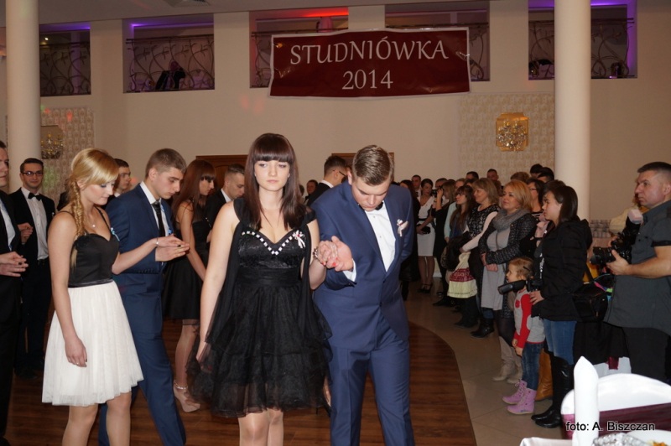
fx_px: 615
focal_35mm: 33
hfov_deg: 57.3
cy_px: 223
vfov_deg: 39.9
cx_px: 336
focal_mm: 22
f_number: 4
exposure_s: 1/60
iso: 640
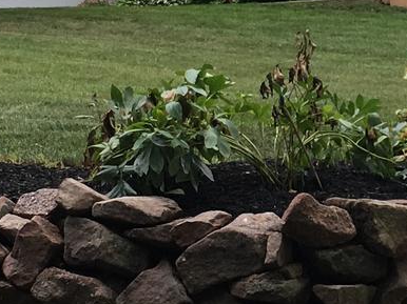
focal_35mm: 154
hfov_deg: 12.7
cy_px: 81
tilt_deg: +0.5
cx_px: 389
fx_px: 1810
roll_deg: +1.0
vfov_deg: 9.6
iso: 32
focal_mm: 4.15
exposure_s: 1/120
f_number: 2.2
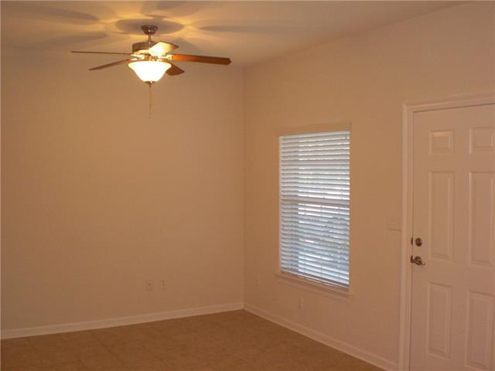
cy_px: 186
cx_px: 248
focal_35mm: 38
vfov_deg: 37.7
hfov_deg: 49.0
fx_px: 543
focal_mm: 6.3
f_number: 3.1
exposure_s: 1/60
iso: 200
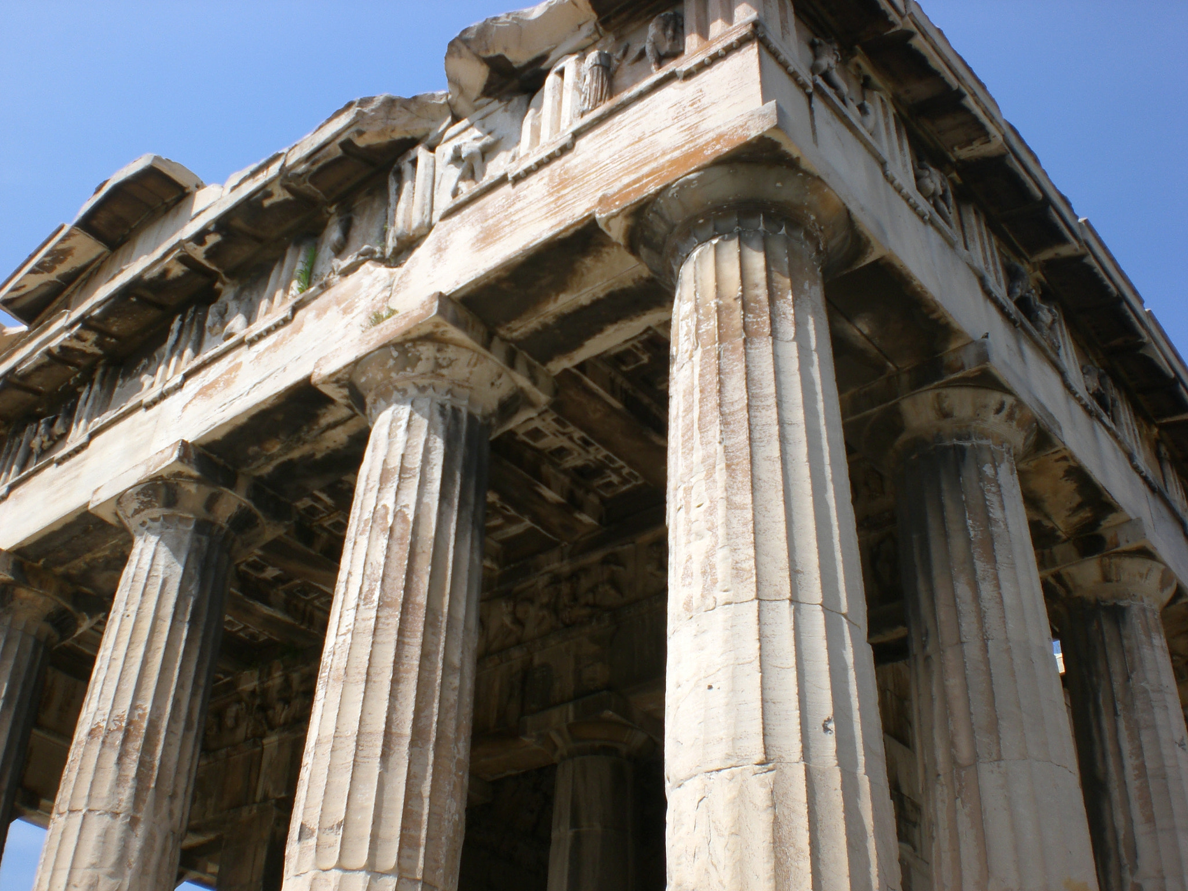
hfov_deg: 49.0
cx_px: 594
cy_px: 446
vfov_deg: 37.7
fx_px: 1304
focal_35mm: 38
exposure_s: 1/500
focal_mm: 6.3
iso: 50
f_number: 4.4
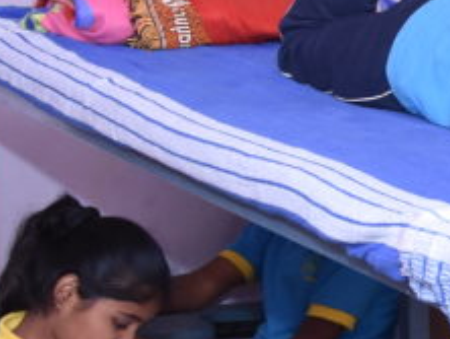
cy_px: 174
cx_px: 949
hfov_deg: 9.8
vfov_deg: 8.0
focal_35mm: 186
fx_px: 2421
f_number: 5.6
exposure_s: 1/125
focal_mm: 28
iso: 1000
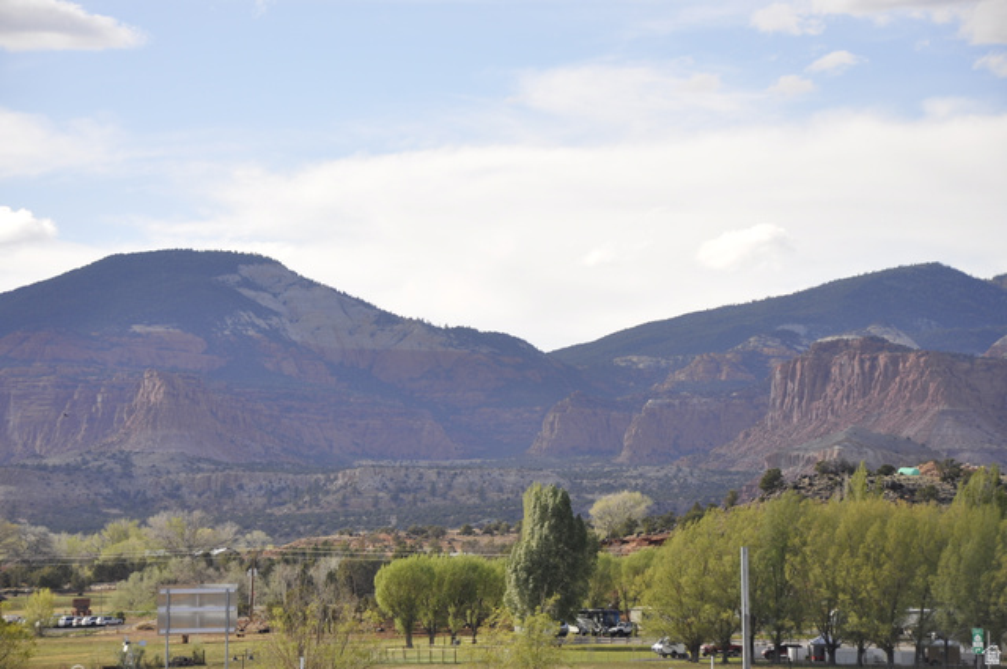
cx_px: 504
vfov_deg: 8.7
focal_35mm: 158
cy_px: 334
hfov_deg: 13.1
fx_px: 4400
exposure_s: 1/320
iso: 200
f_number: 9
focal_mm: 105
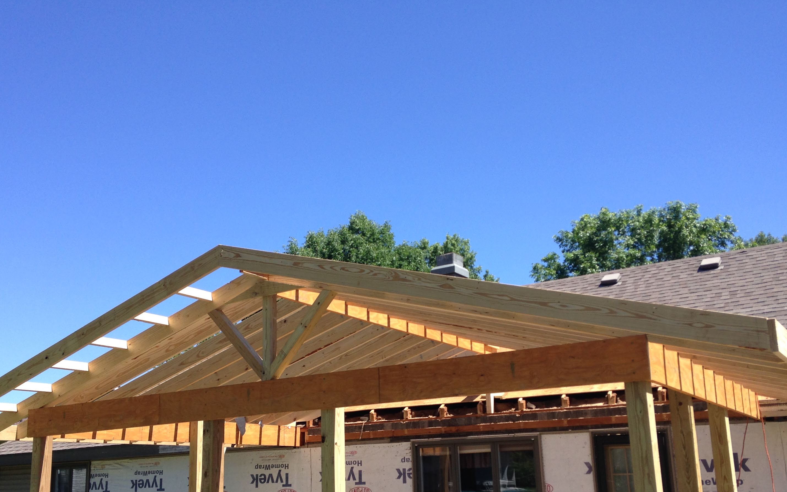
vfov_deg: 31.7
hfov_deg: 49.3
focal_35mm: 40
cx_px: 397
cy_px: 333
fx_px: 858
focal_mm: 4.12
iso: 50
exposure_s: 1/889
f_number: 2.4
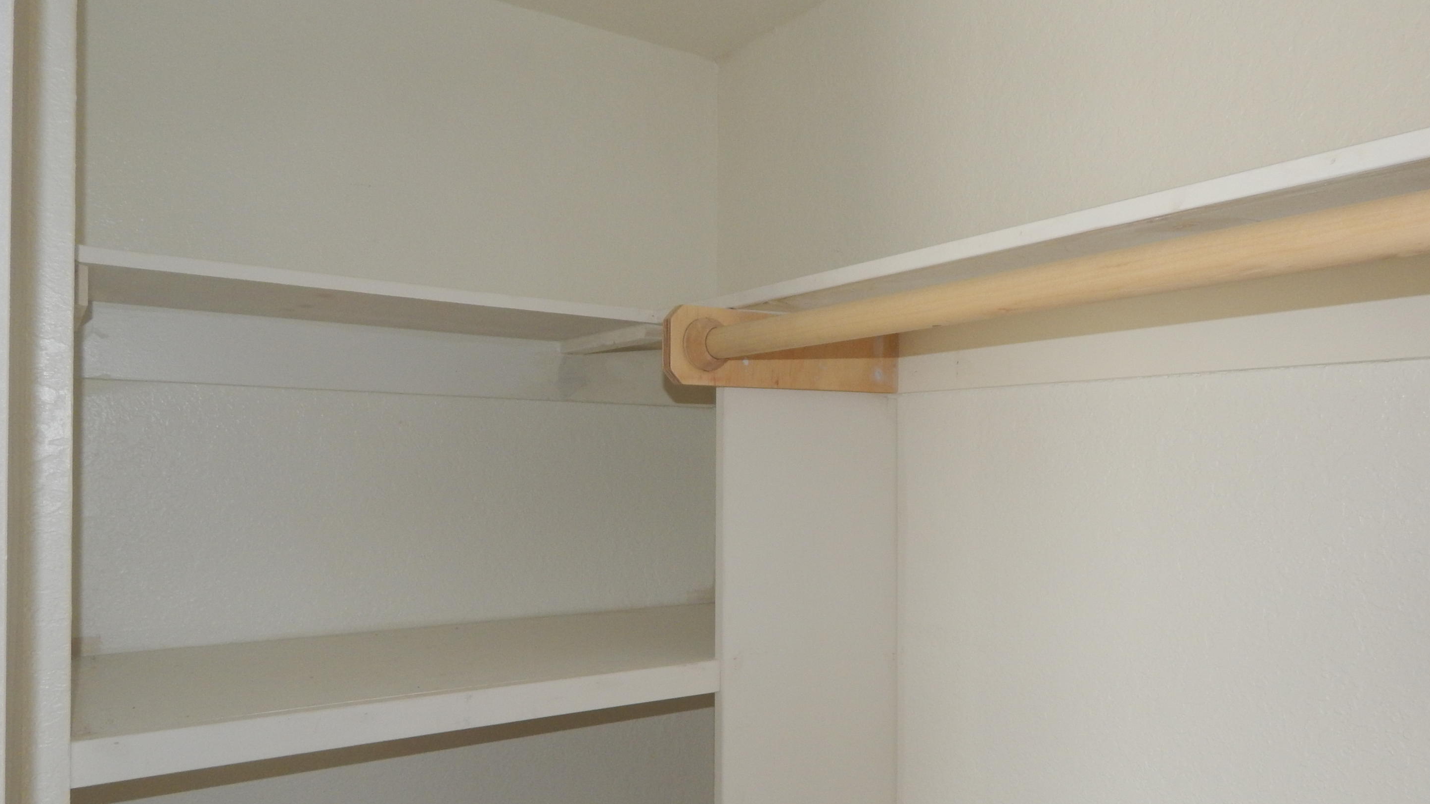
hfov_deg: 71.9
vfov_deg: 44.3
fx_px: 986
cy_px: 461
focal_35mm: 26
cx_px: 699
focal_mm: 4
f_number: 3
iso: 200
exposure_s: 1/30
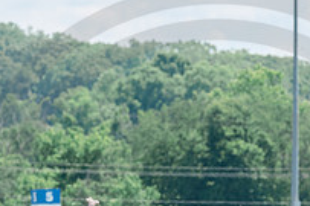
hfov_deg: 3.6
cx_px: 133
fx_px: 4878
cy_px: 194
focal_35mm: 567
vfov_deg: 2.4
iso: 400
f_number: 5.6
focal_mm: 165
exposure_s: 1/2000
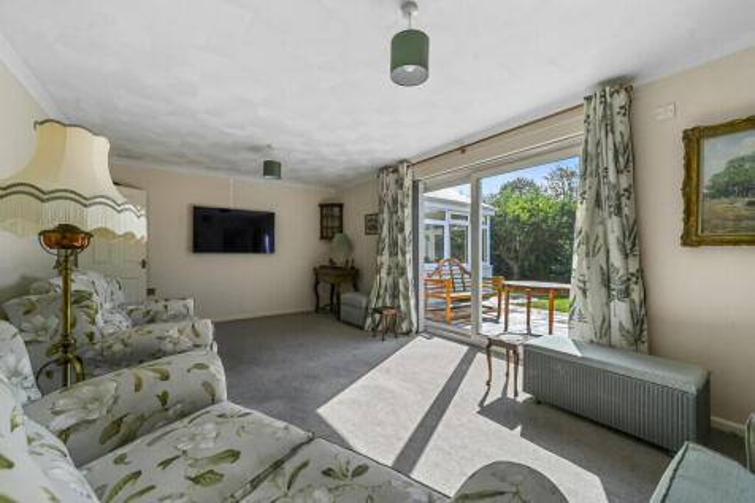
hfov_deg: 104.3
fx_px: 293
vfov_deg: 81.2
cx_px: 378
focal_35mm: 14
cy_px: 252
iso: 400
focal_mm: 14
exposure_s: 1/40
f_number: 8
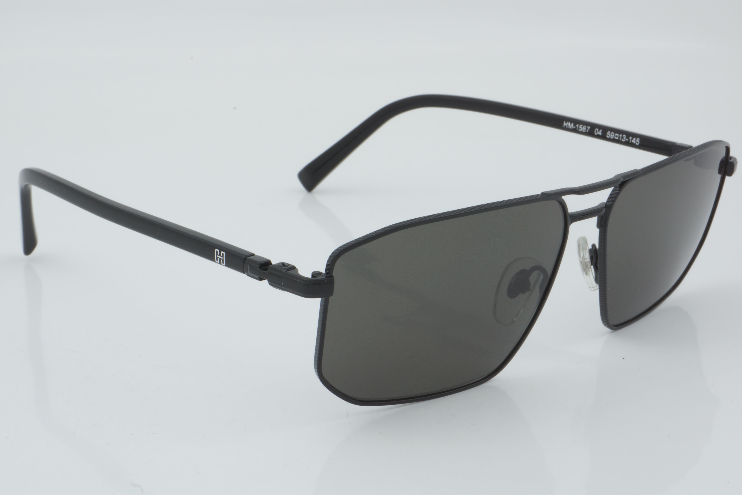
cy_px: 248
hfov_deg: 27.0
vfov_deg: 18.2
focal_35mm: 75
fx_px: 1546
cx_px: 371
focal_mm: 50
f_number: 32
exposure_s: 1/3
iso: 100
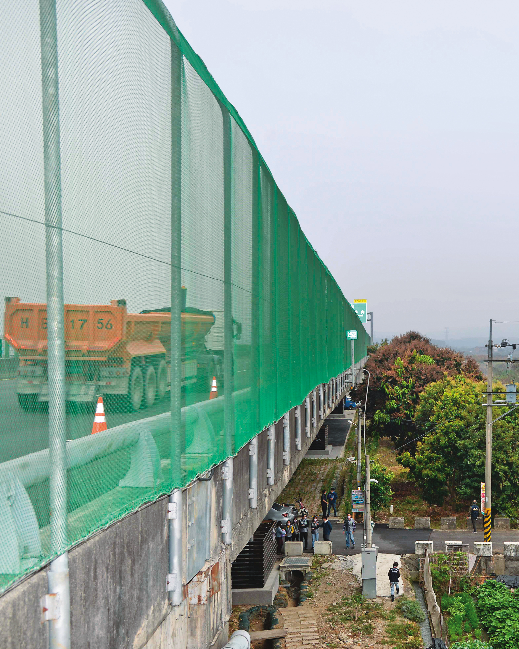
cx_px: 452
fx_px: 883
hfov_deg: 31.4
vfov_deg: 40.3
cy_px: 321
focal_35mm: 46
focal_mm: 32
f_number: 5.6
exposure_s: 1/125
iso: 110
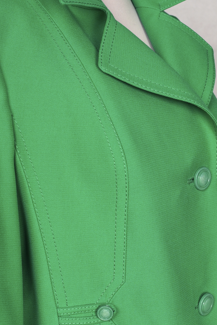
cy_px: 152
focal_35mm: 75
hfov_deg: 18.2
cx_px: 136
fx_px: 678
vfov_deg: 27.0
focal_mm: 32
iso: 200
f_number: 6.3
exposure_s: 1/15
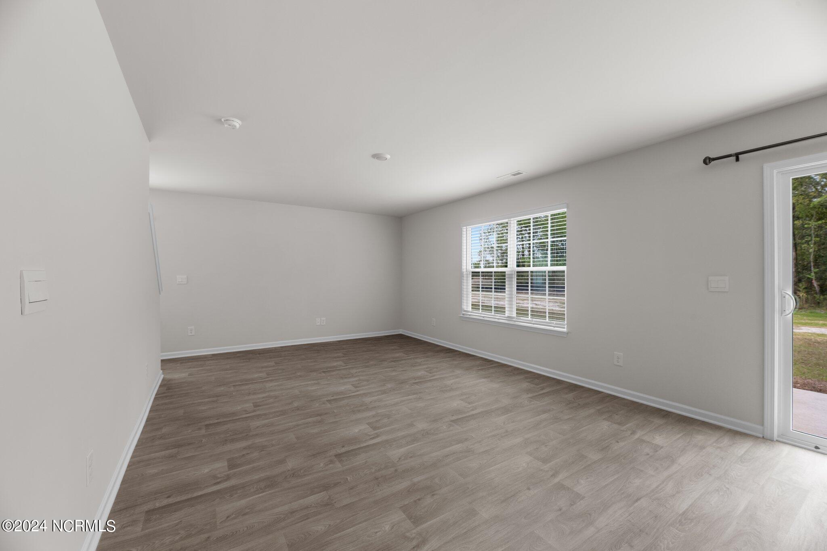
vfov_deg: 81.2
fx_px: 322
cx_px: 414
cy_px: 276
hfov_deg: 104.3
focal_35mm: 14
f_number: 9
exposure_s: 1/13
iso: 400
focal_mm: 14
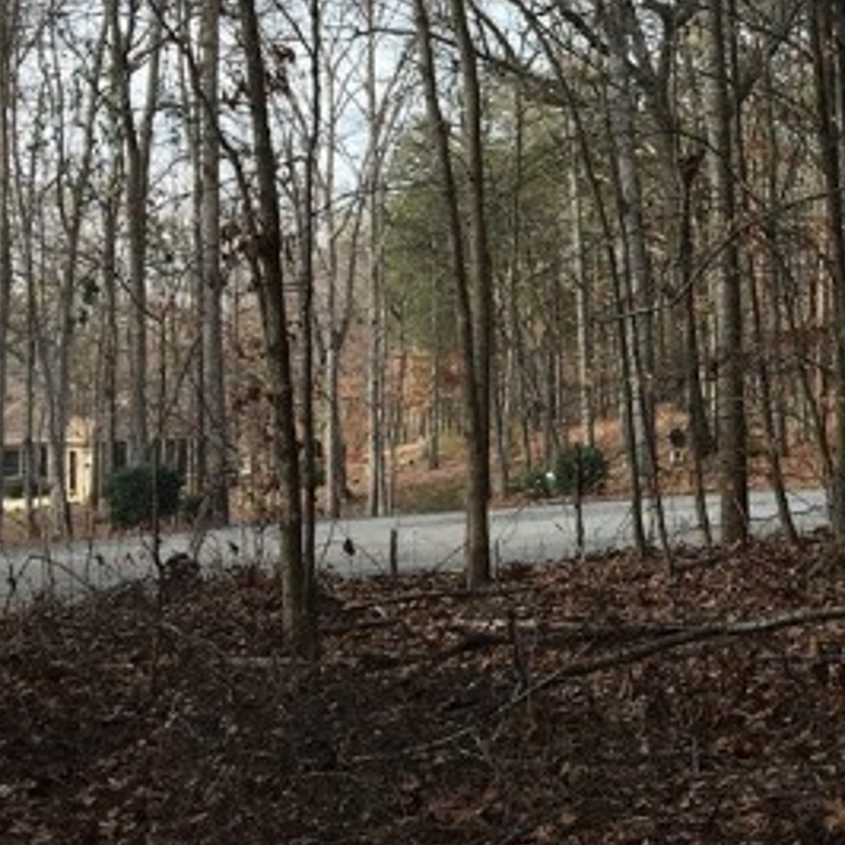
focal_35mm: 74
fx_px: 2044
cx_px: 794
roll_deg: +1.5
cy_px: 216
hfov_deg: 22.7
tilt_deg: +5.3
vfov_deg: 23.1
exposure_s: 1/761
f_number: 2.2
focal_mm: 4.15
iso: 25
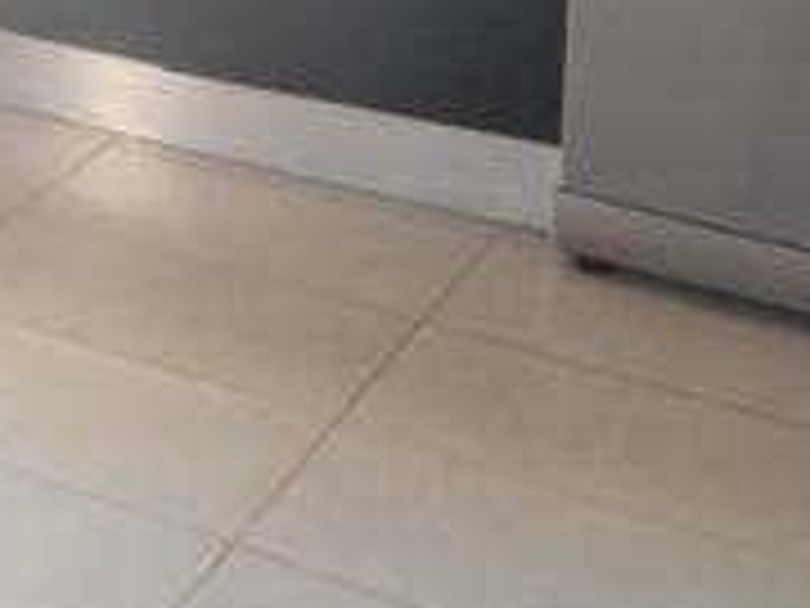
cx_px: -198
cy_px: -369
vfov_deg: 15.1
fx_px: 2083
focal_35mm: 89
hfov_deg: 20.4
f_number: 3.7
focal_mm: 4.5
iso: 320
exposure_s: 1/30
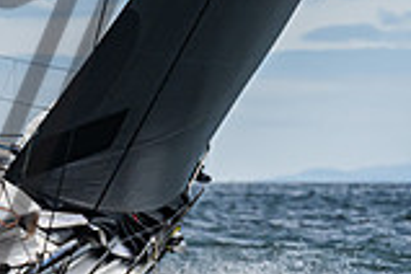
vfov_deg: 1.7
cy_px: -35
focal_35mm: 826
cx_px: -324
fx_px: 9429
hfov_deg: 2.5
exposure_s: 1/2500
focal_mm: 190
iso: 500
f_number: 8
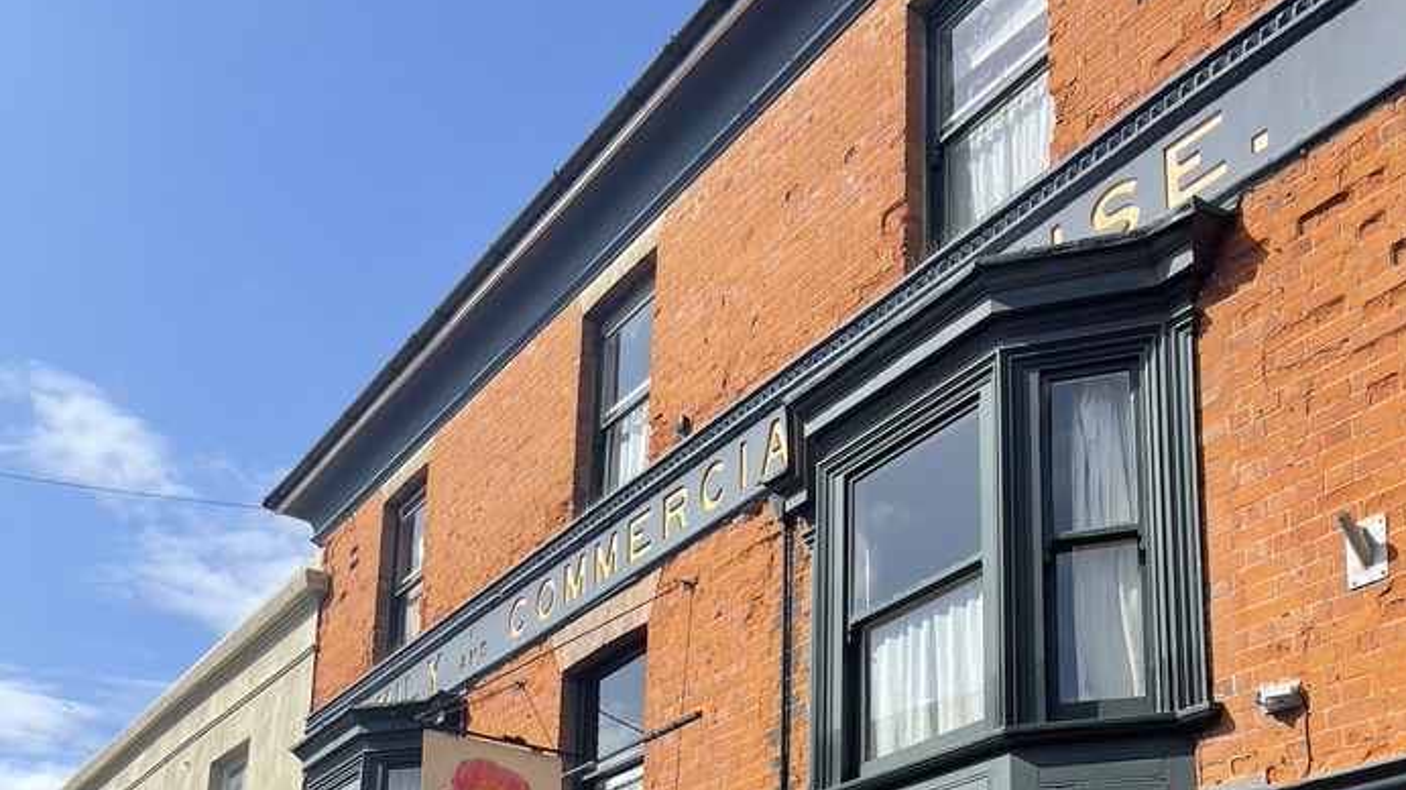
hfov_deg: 48.3
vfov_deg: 26.2
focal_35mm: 42
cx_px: 779
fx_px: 1565
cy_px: 859
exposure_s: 1/2924
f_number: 1.6
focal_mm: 5.1
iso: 32
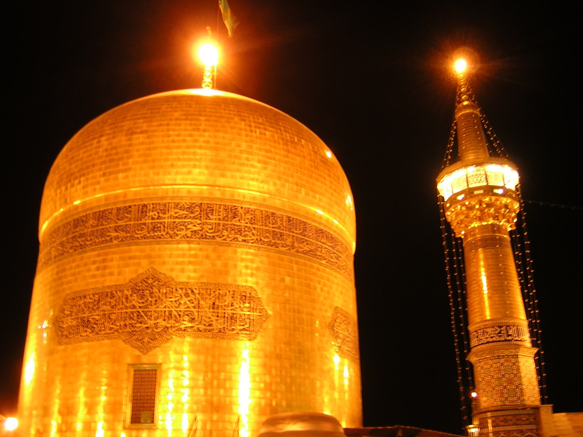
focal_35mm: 36
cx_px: 292
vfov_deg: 39.7
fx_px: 606
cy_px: 218
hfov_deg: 51.4
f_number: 2.6
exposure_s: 1/6.5
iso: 100
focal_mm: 4.7
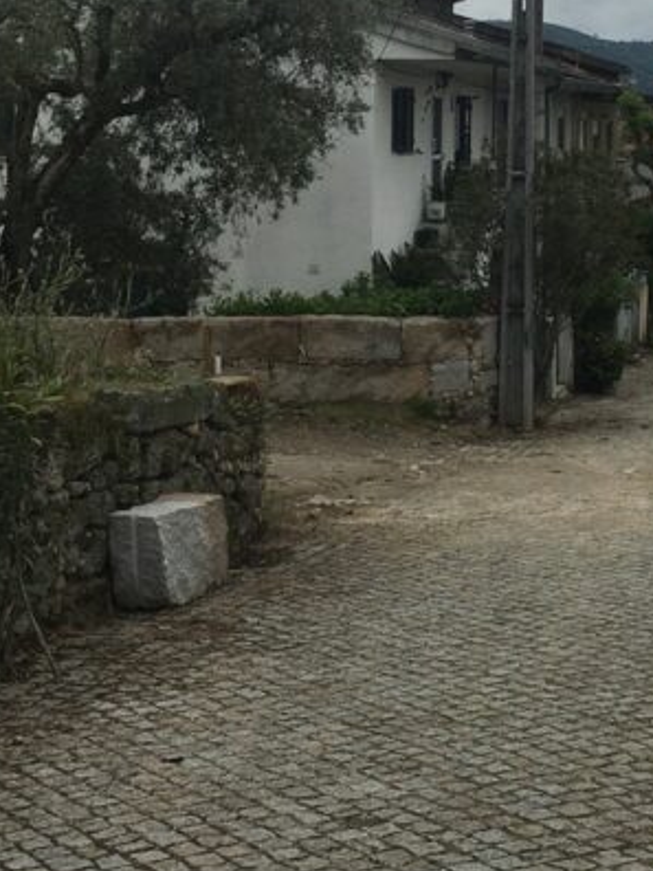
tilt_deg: +2.2
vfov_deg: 25.2
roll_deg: -1.1
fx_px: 1886
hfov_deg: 19.5
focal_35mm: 75
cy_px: 86
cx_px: 508
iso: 25
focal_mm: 4.15
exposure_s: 1/2331
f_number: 2.2
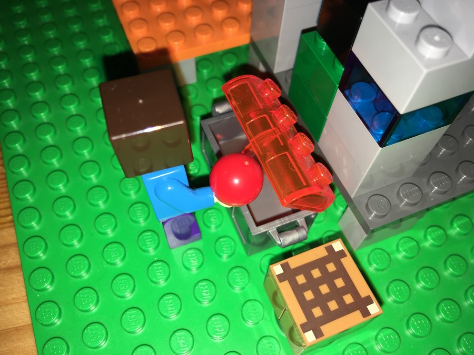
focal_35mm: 29
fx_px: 397
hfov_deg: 61.7
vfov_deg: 48.2
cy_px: 178
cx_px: 237
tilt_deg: -60.0
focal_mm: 4.15
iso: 25
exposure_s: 1/219
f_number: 2.2
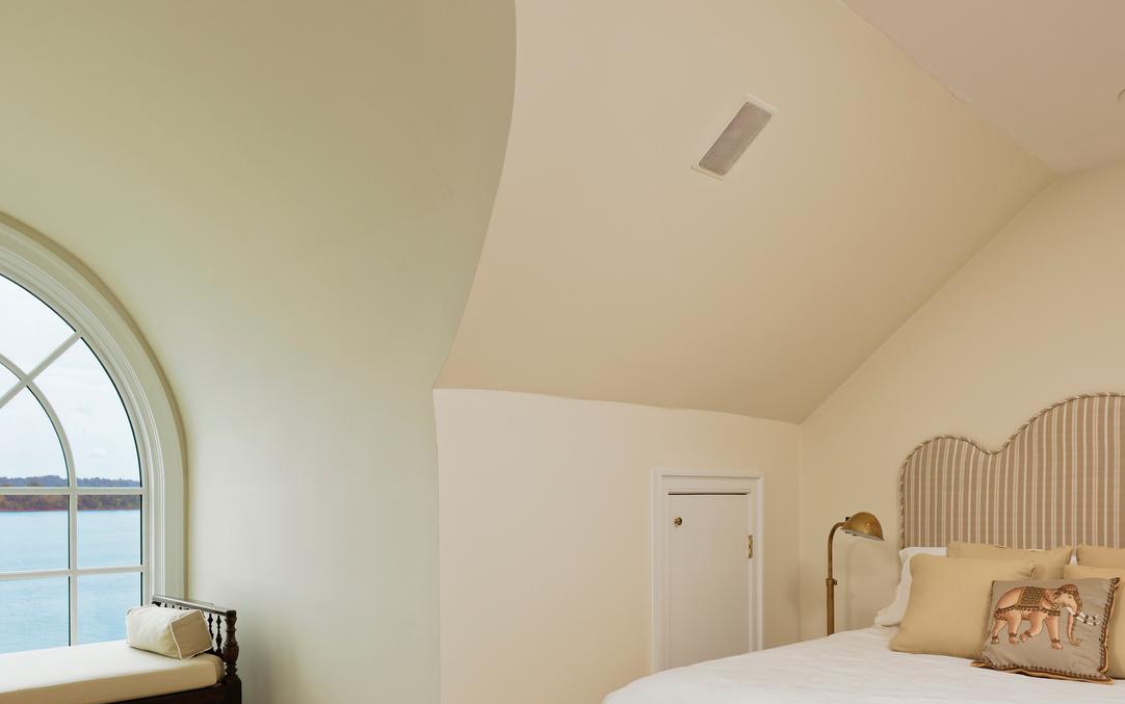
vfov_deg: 42.0
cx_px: 515
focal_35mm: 27
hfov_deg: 68.3
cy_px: 645
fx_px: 828
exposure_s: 1/125
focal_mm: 14
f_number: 13
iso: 250
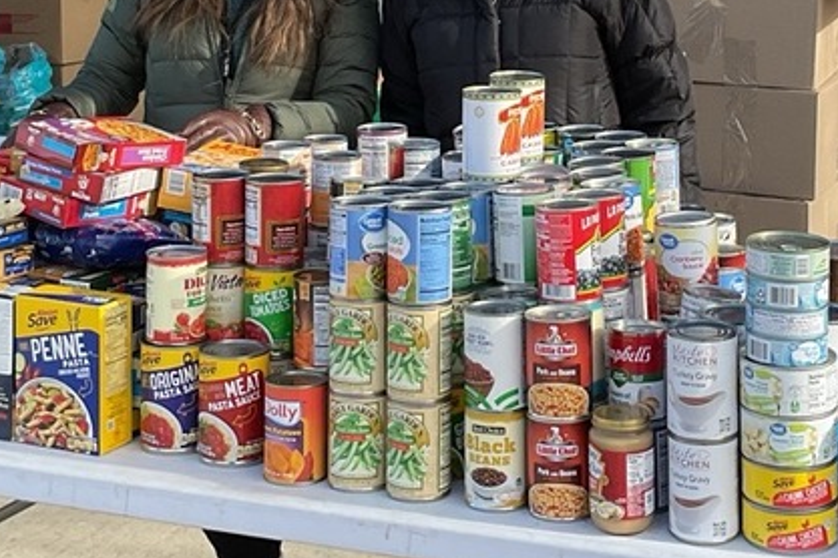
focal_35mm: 74
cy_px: 58
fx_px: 1722
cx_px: 488
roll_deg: +0.1
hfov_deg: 27.3
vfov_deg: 18.1
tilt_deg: -6.1
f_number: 1.8
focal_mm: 3
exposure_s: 1/545
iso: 16
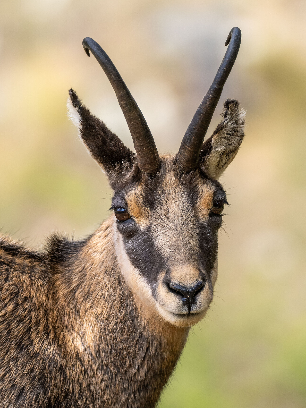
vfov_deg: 2.4
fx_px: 9912
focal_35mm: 841
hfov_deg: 1.8
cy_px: 204
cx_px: 153
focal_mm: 420
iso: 640
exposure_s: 1/500
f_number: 5.6
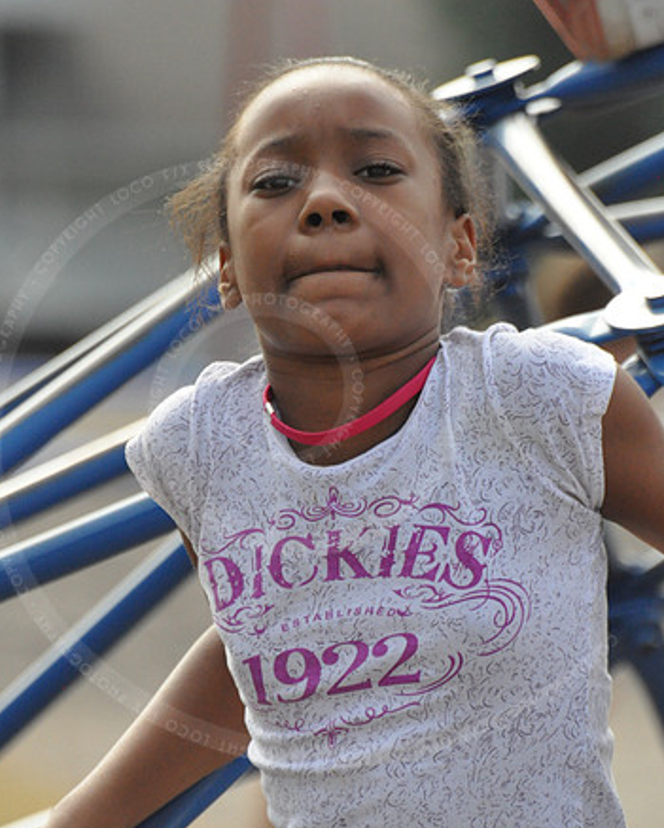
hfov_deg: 2.8
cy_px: 452
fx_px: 13693
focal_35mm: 558
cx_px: 306
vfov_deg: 3.5
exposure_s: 1/2500
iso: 2000
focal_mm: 300
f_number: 8
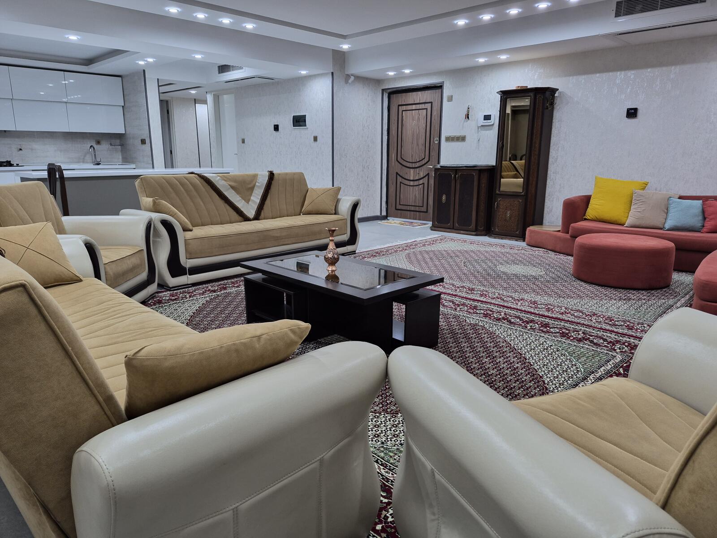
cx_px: 358
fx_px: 476
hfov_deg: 73.9
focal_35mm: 23
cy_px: 269
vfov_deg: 58.9
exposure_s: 1/100
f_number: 1.8
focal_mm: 5.4
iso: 200
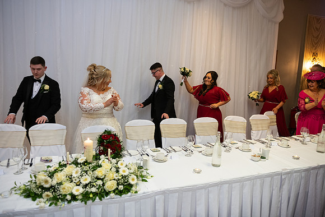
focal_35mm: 29
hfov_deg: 63.6
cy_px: 108
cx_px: 162
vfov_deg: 45.0
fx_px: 262
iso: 800
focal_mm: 29
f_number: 3.5
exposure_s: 1/160
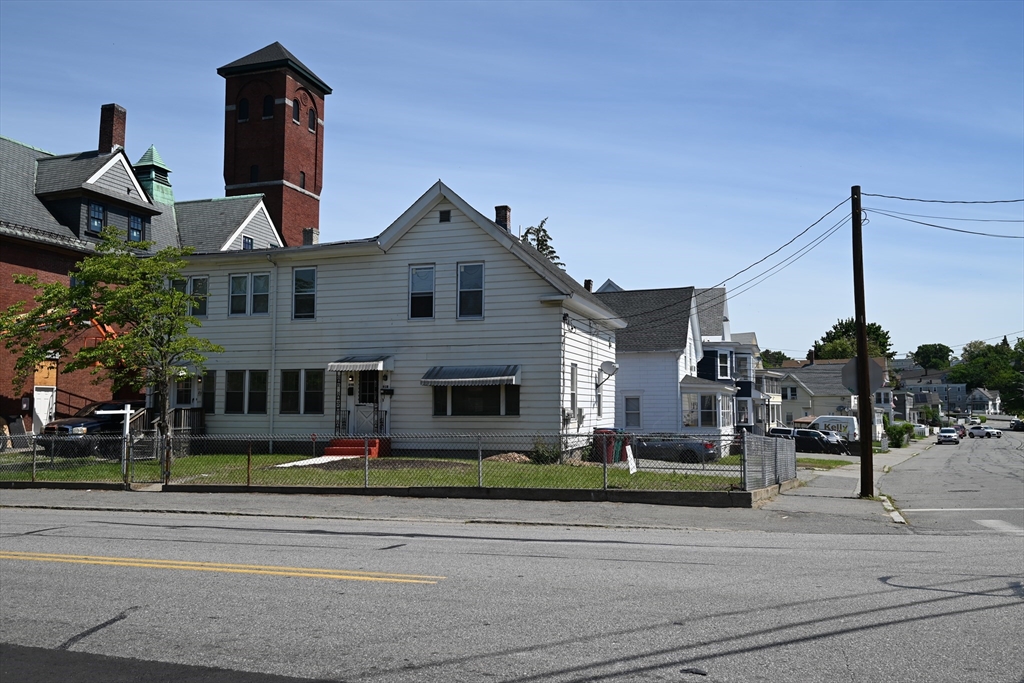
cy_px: 342
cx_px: 512
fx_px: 768
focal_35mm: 27
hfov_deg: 67.4
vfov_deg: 47.9
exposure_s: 1/400
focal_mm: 27
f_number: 7.1
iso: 100
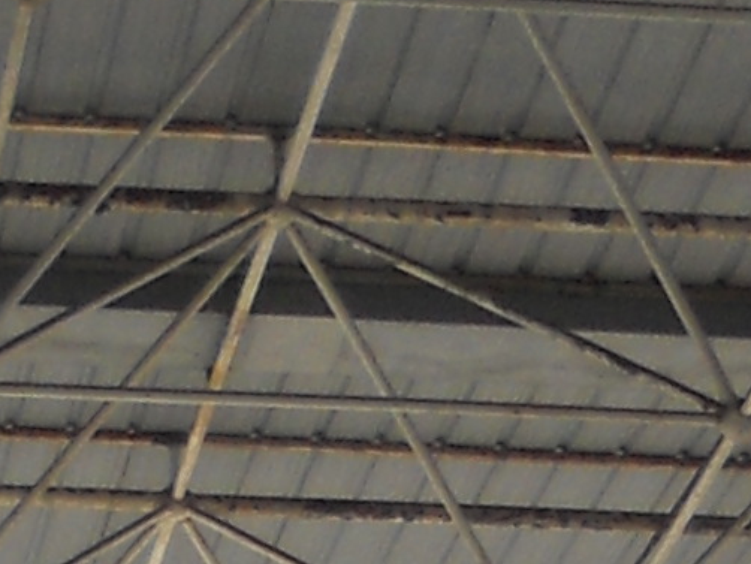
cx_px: -251
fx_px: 4667
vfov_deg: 6.0
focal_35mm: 215
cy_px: 2162
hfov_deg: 9.0
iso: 80
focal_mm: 4.9
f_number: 3.2
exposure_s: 1/400
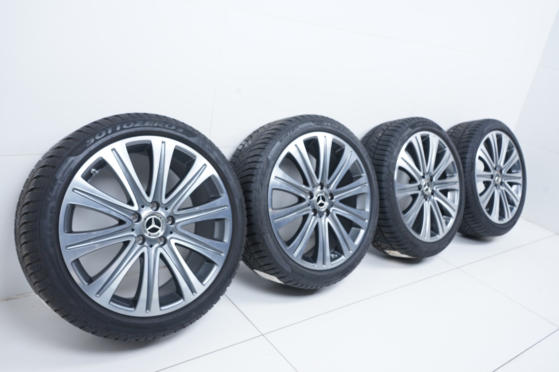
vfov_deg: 44.9
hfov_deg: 63.7
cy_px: 186
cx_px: 280
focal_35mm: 29
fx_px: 450
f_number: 7.1
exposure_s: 1/100
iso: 250
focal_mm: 29
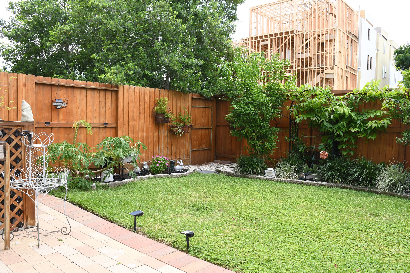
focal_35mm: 27
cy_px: 136
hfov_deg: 67.4
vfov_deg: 47.9
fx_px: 307
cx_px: 205
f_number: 8
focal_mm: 18
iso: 160
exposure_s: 1/100
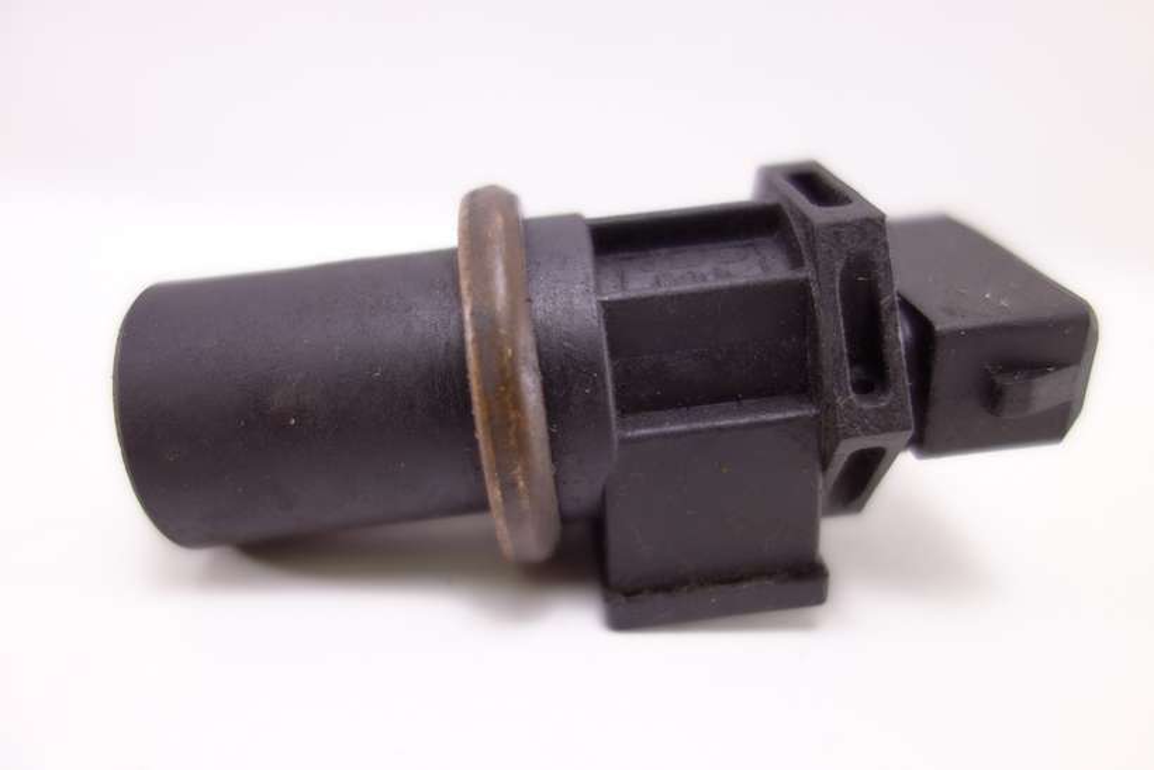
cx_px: 577
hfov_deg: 65.5
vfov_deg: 46.4
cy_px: 385
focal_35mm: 28
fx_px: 898
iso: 125
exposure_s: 1/80
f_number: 1.8
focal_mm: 10.4
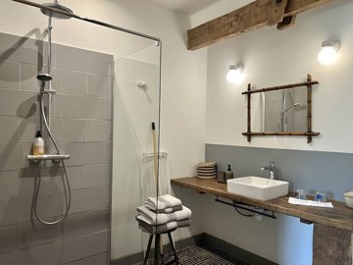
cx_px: 176
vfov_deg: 53.1
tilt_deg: -0.9
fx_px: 265
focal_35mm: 26
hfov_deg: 67.3
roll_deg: -0.6
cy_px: 132
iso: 160
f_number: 1.5
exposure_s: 1/50
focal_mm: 5.7
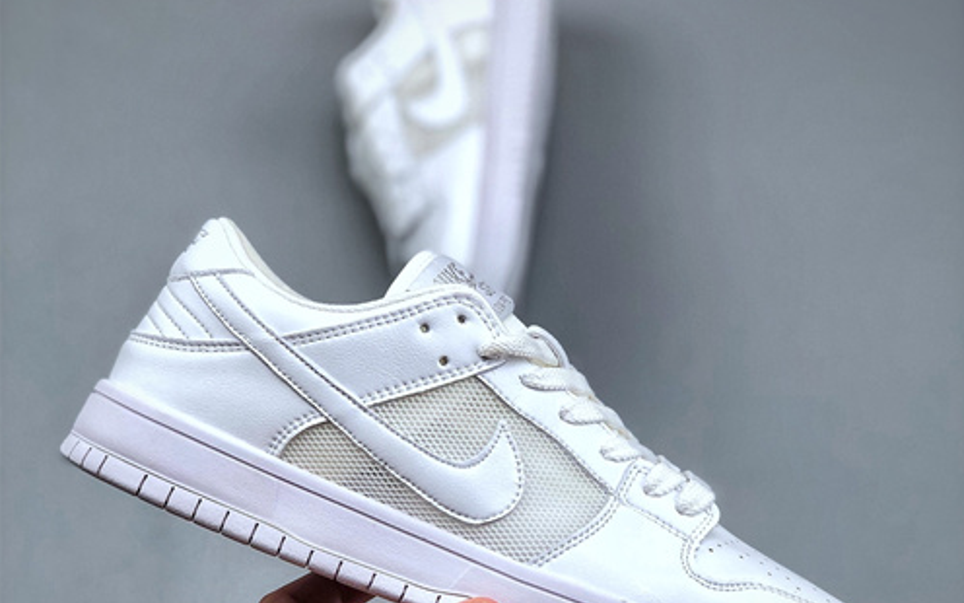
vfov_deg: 17.6
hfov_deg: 27.8
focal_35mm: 74
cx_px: 484
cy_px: 416
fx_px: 1944
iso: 16
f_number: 2.4
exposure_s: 1/1453
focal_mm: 6
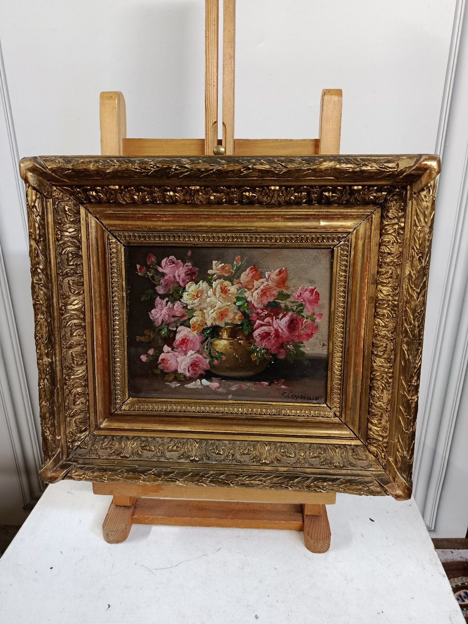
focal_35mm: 24
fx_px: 433
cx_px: 234
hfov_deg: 56.8
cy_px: 312
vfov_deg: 71.6
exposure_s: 1/50
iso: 1111
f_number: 1.7
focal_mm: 5.24
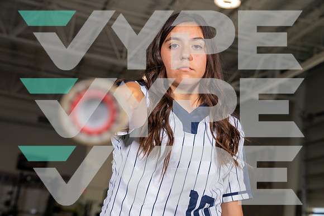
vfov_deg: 19.5
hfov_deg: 28.8
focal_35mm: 70
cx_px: 162
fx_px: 630
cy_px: 108
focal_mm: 70
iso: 200
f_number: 5.6
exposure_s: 1/200
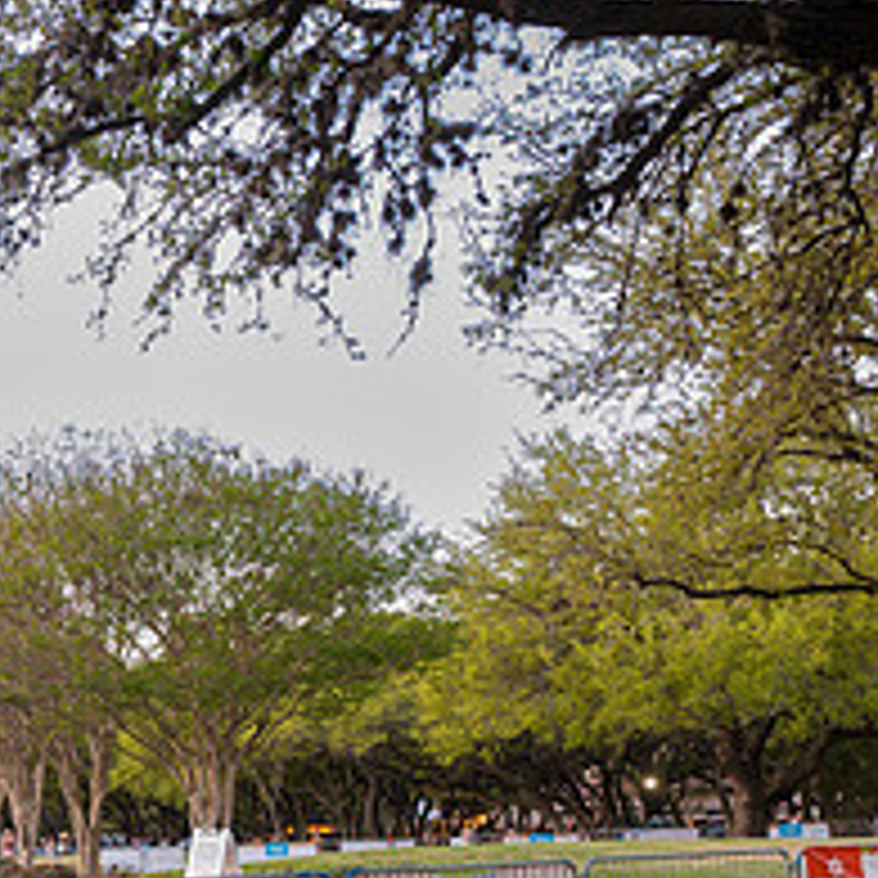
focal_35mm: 62
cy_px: 761
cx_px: 67
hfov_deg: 26.7
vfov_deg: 26.9
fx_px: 1779
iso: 320
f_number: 4
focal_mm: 24
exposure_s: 1/15
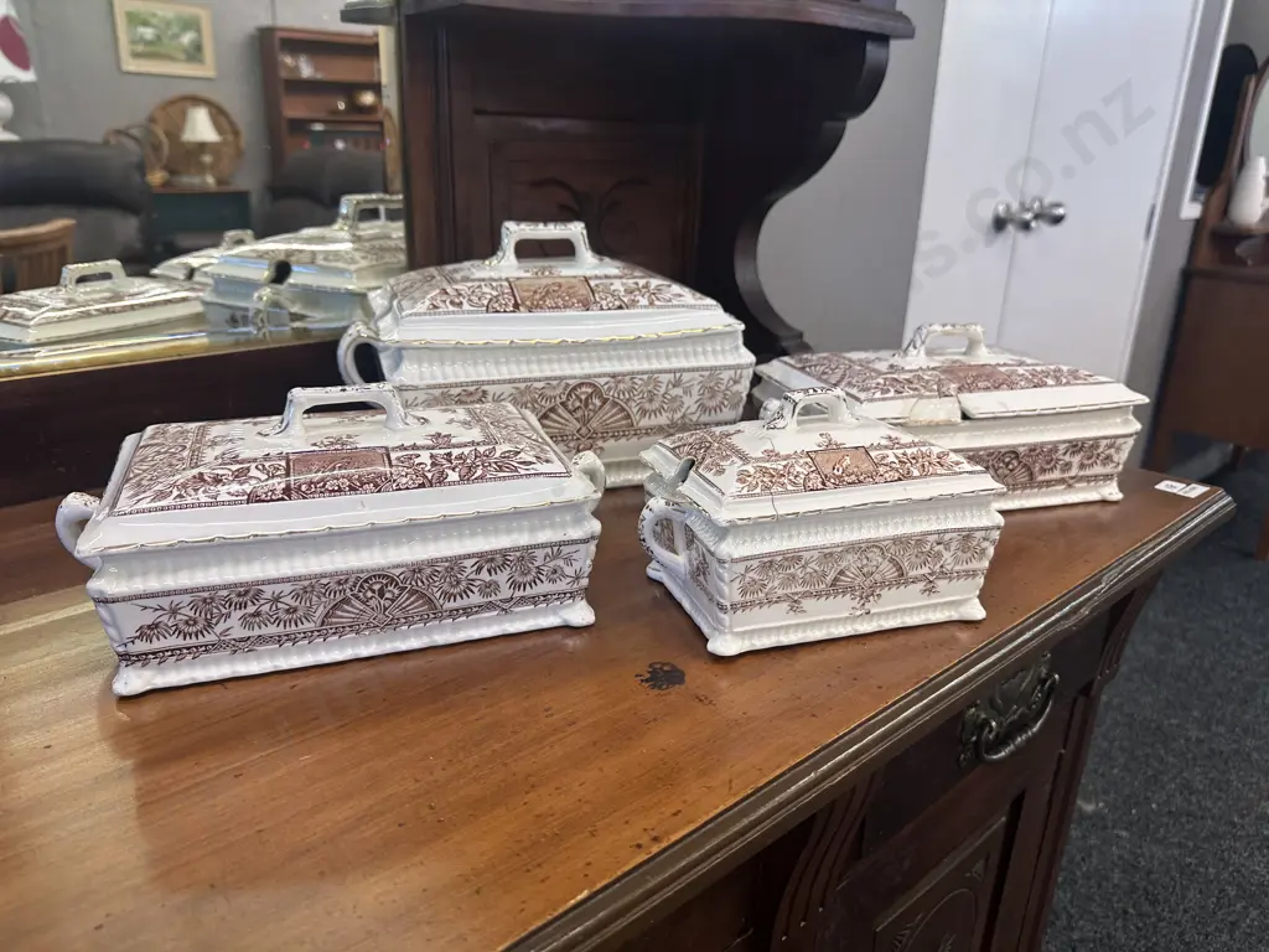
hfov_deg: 71.6
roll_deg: -1.4
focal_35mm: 24
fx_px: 880
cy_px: 476
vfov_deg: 56.8
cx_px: 634
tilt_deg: -20.5
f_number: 1.78
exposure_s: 1/100
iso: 125
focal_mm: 6.86
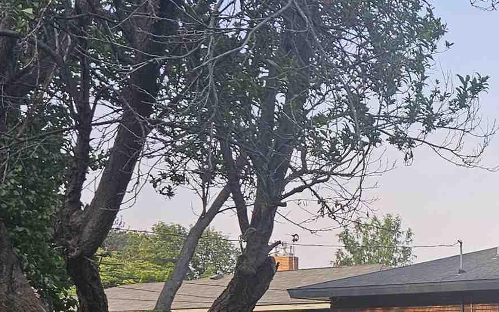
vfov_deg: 14.8
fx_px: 1156
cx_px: 696
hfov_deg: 21.4
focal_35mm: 85
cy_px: 391
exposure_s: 1/569
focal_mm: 5.4
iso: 25
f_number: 1.8
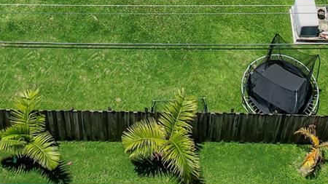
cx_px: 169
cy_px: -192
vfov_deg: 12.8
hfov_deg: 25.9
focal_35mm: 82
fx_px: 713
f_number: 2.8
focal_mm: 8.38
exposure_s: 1/2500
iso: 110
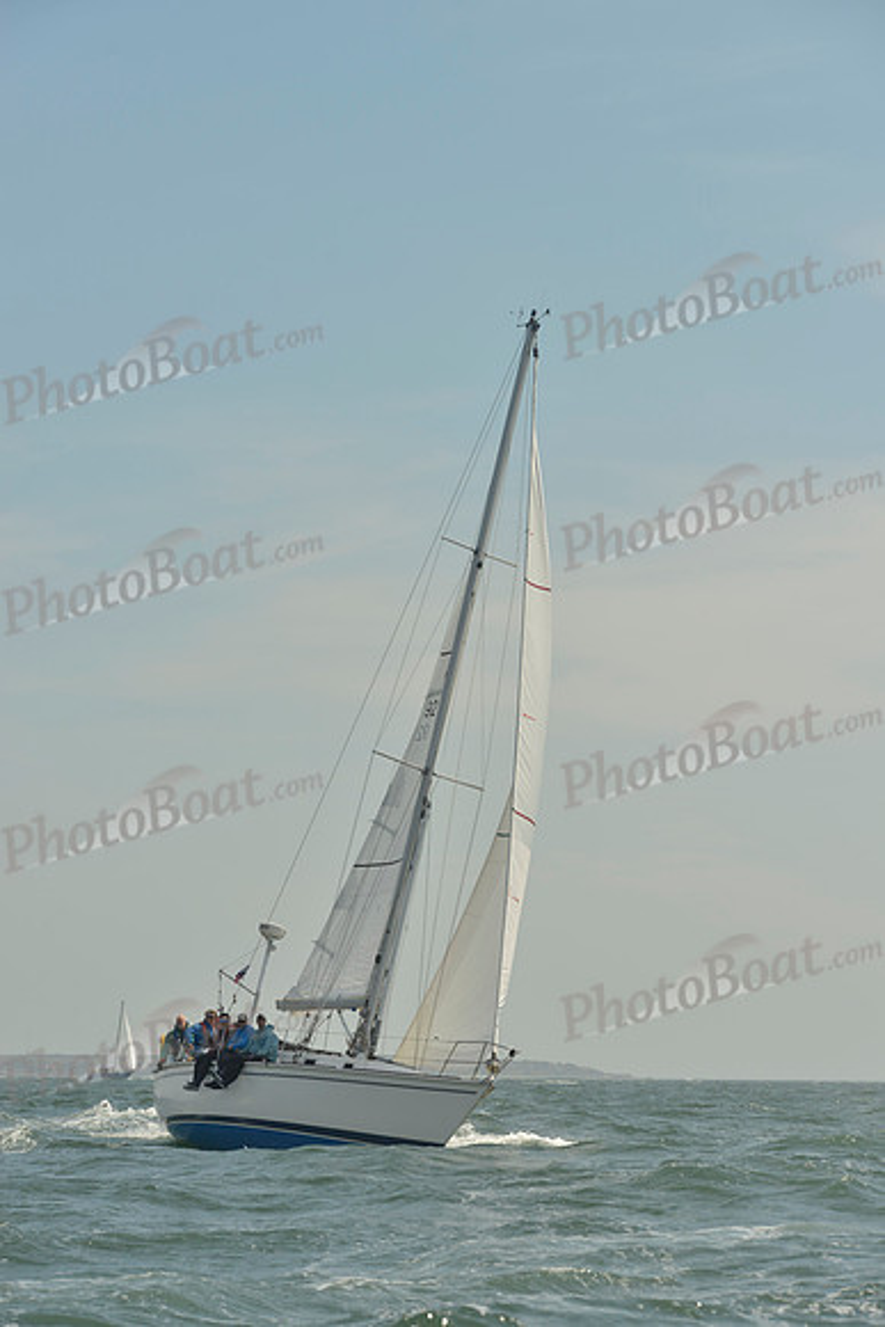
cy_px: 664
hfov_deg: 13.4
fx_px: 3759
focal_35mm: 102
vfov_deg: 20.0
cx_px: 442
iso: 200
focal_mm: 102
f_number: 8
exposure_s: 1/1250
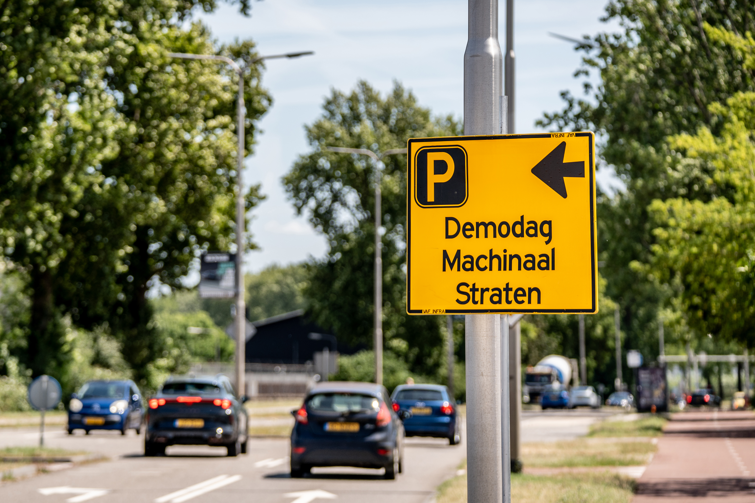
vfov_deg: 12.7
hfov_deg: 18.9
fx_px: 2265
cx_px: 378
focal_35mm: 108
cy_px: 252
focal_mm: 108
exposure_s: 1/2000
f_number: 2.8
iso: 160
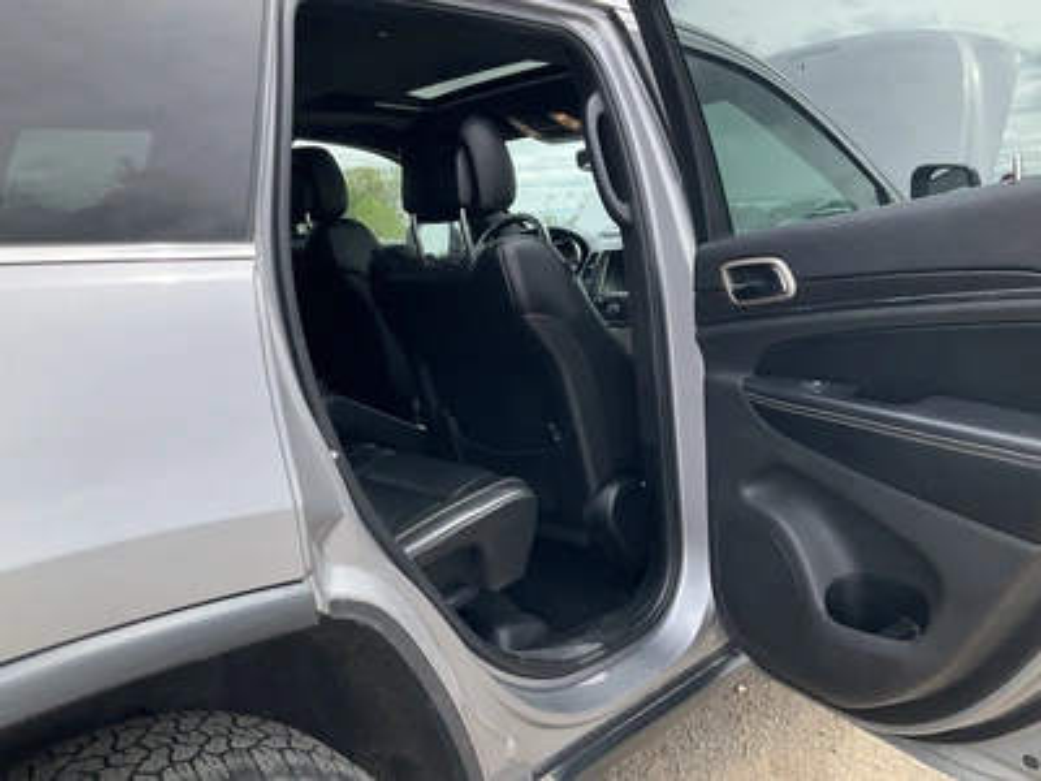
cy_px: 390
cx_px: 520
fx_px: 872
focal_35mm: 29
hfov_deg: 61.7
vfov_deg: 48.2
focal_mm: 3
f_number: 1.8
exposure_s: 1/620
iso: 25
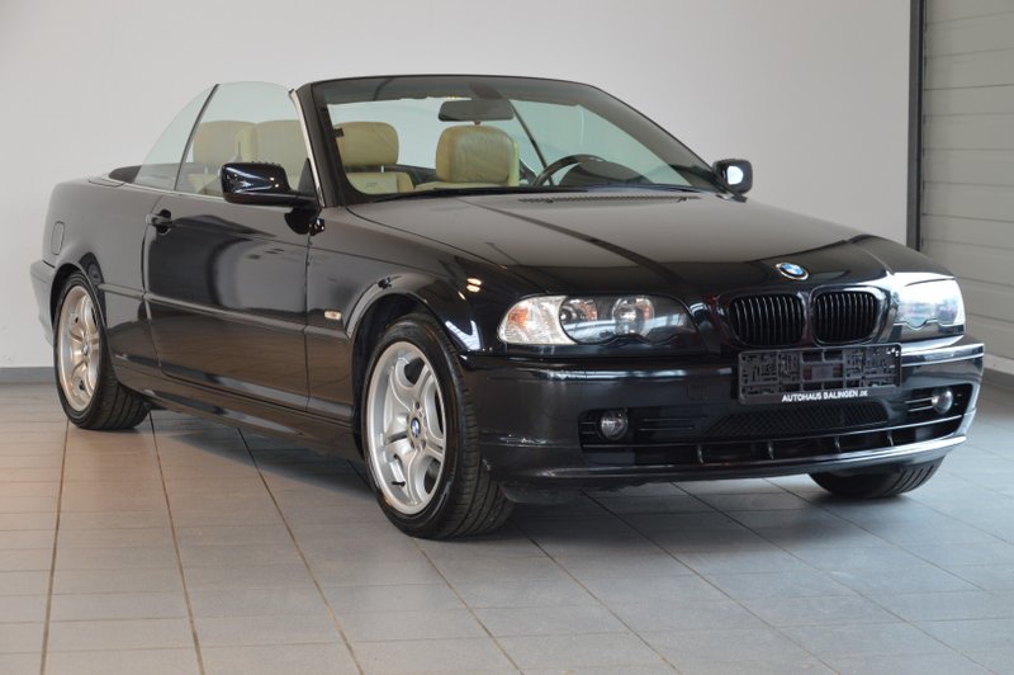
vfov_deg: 18.2
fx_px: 2111
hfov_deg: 27.0
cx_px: 507
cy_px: 338
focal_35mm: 75
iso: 400
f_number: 5
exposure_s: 1/15
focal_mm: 50
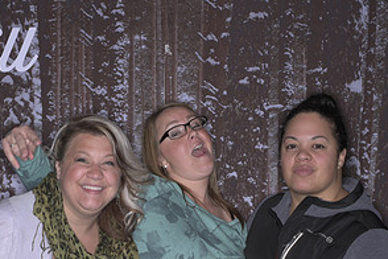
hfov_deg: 29.2
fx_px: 744
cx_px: 165
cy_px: 231
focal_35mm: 69
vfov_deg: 19.4
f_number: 11
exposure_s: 1/250
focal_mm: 35
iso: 64
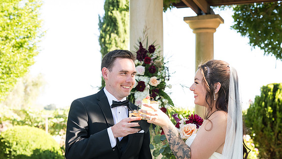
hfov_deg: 33.7
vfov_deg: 19.4
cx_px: 112
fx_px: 464
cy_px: 106
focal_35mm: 62
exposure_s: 1/400
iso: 640
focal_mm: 49
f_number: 4
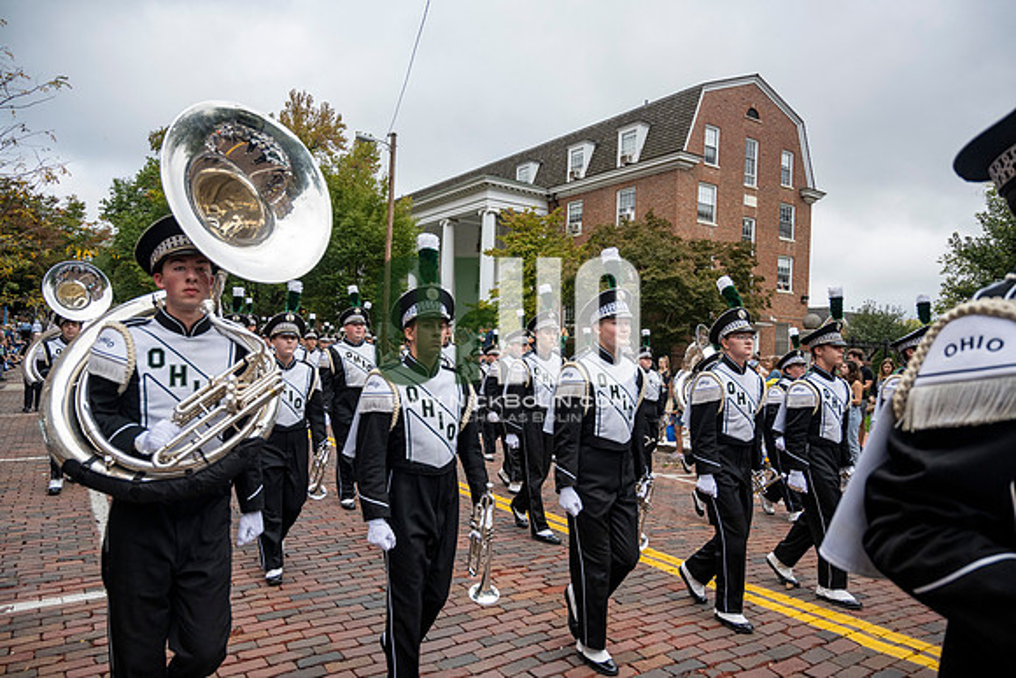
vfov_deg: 53.2
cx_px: 508
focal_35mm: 24
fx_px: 677
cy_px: 339
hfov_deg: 73.7
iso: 640
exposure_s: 1/1600
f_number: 4
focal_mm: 24
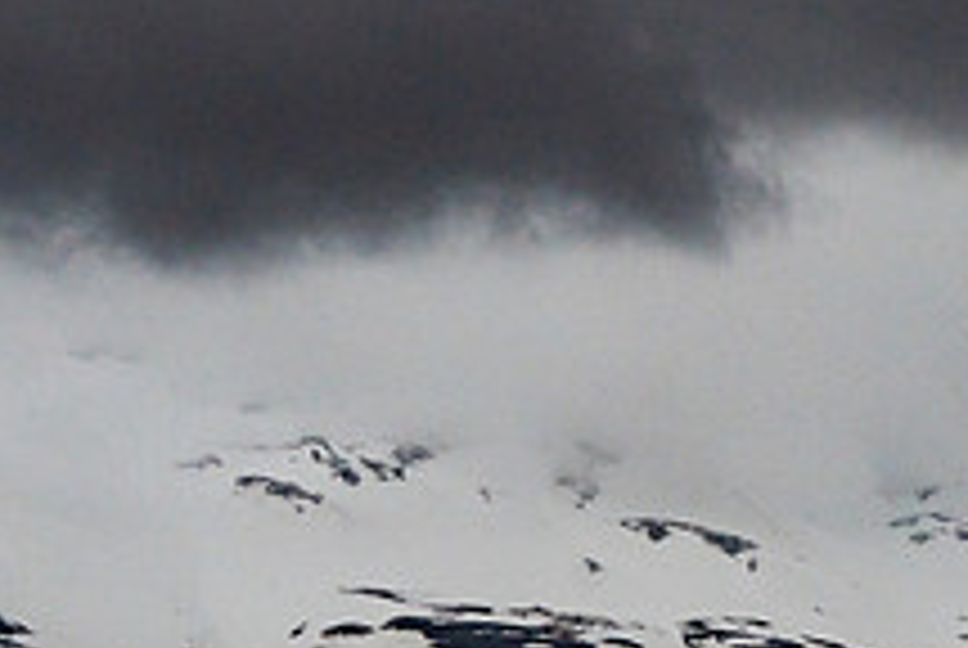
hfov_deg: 7.2
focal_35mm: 283
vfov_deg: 4.9
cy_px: 718
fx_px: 7620
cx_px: 1193
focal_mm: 70
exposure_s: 1/2500
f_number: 10
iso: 800
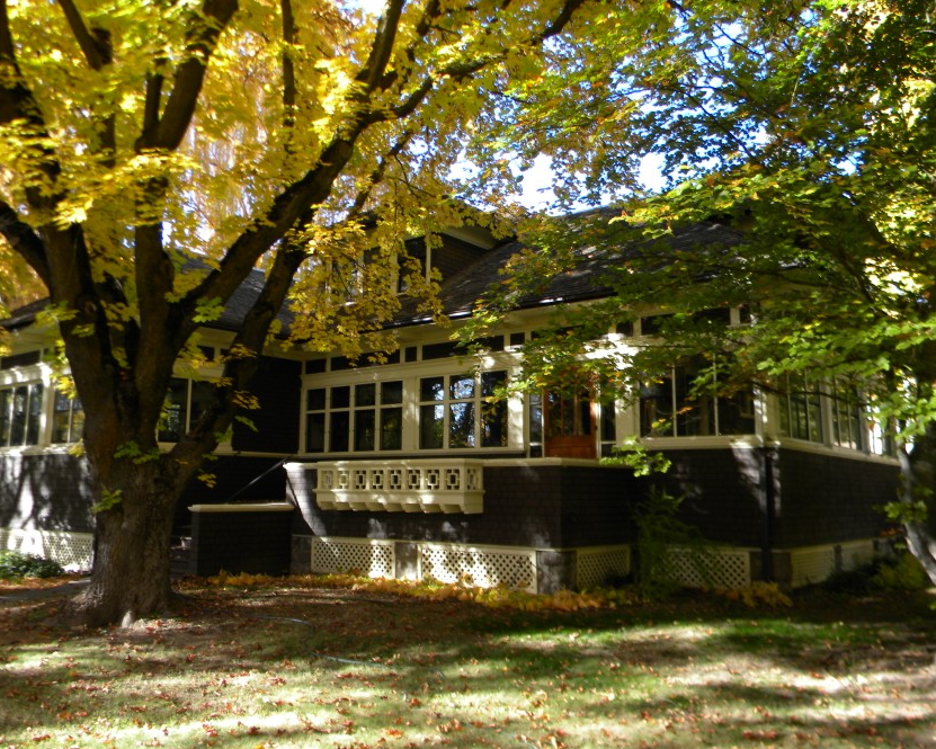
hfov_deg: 58.8
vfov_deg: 48.5
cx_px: 463
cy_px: 381
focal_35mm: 30
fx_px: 831
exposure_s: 1/74.7
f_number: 3.5
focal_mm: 5
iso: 80
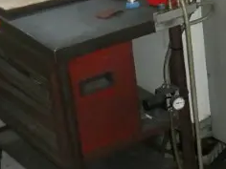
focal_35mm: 104
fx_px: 679
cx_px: 333
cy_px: -45
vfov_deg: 13.7
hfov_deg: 17.2
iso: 800
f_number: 3.3
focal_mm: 4.3
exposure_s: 1/60
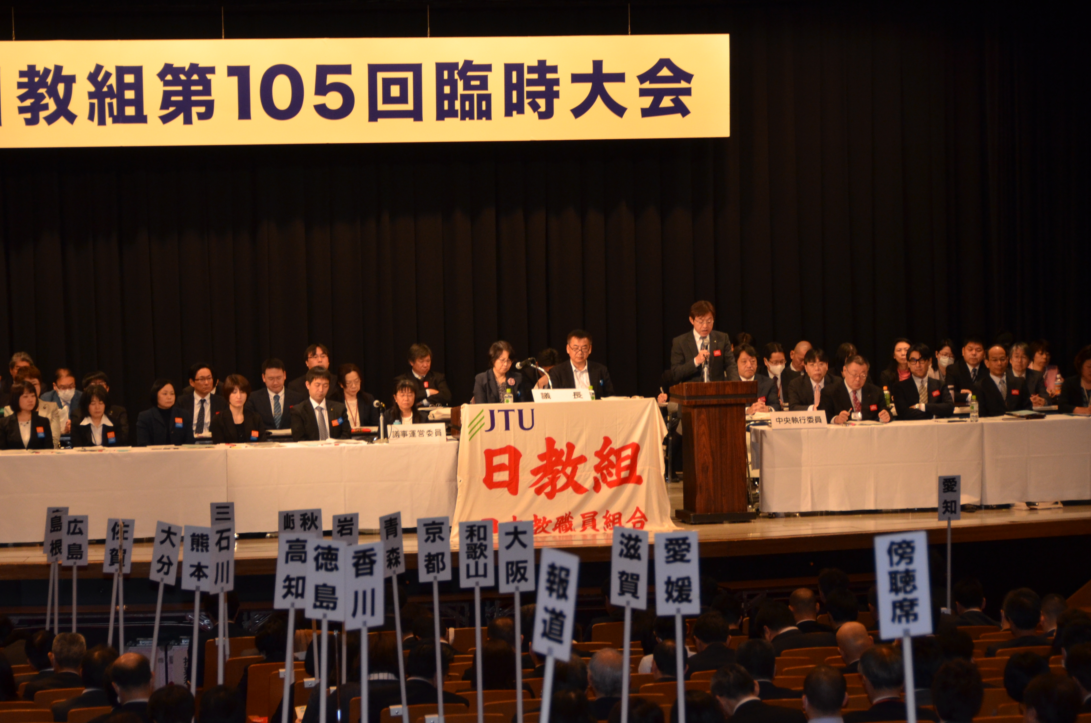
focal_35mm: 140
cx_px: 535
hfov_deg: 14.7
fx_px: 4234
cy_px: 356
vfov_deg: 9.8
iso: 800
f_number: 5.3
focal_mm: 90
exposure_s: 1/60
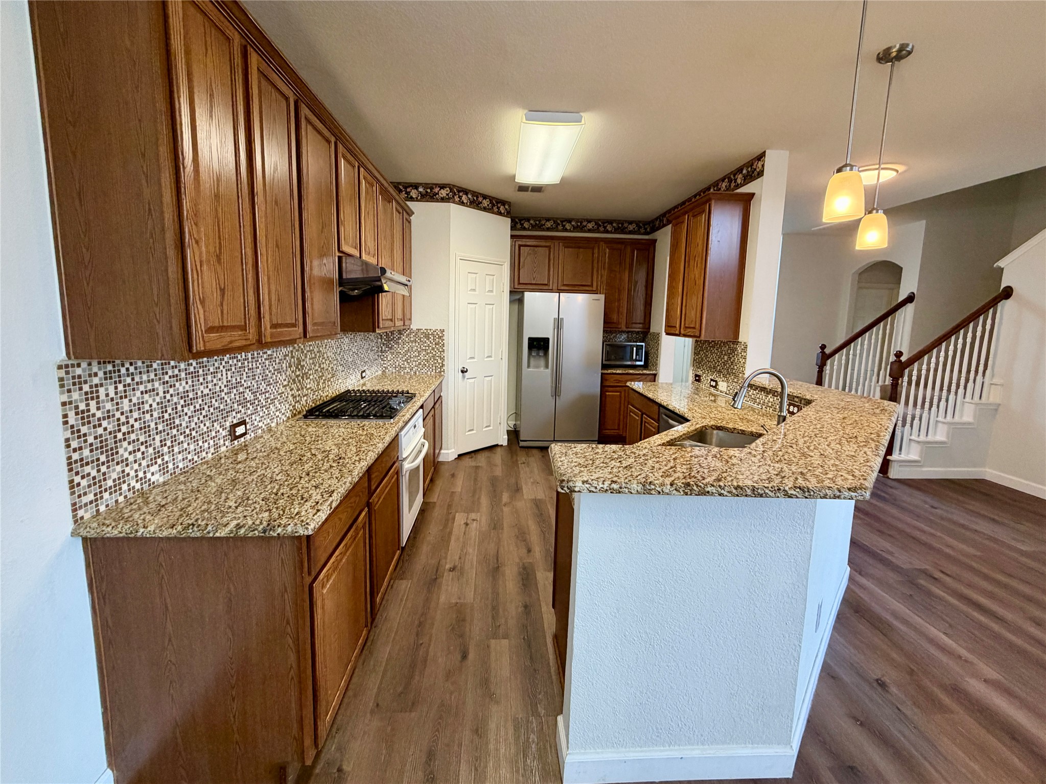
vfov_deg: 85.7
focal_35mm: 14
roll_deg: -0.7
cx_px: 523
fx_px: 423
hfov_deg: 102.1
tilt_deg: -9.6
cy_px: 392
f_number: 2.2
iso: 200
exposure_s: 1/60
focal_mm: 2.22
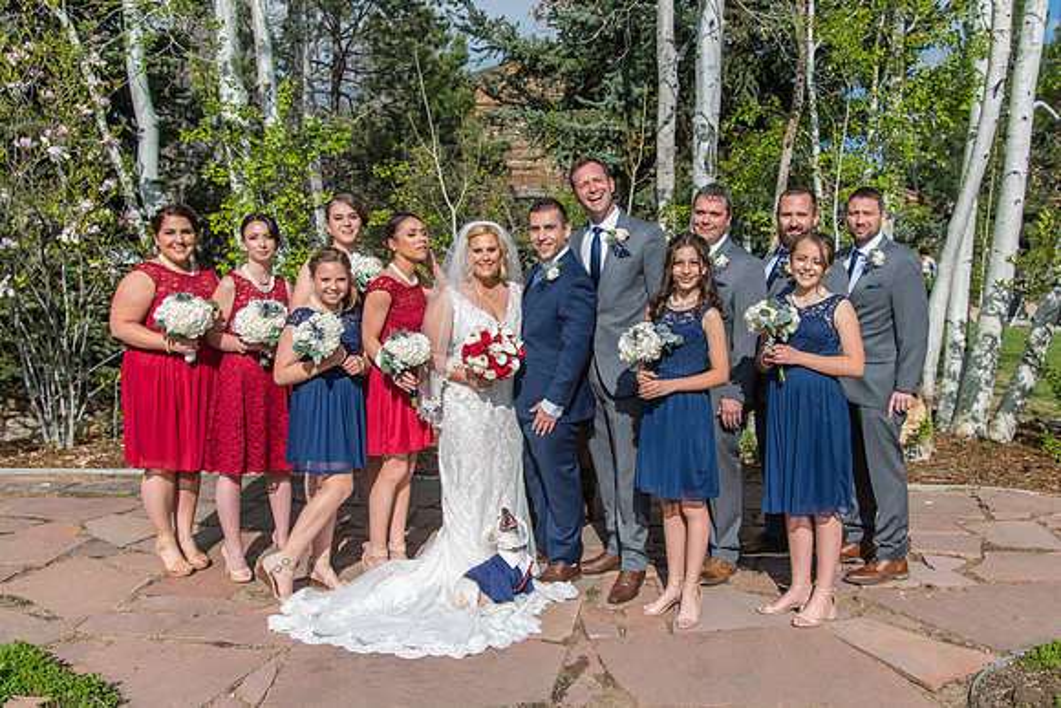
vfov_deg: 35.6
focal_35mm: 37
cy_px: 328
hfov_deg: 51.4
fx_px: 1101
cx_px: 571
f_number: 5
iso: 50
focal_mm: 28
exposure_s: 1/400
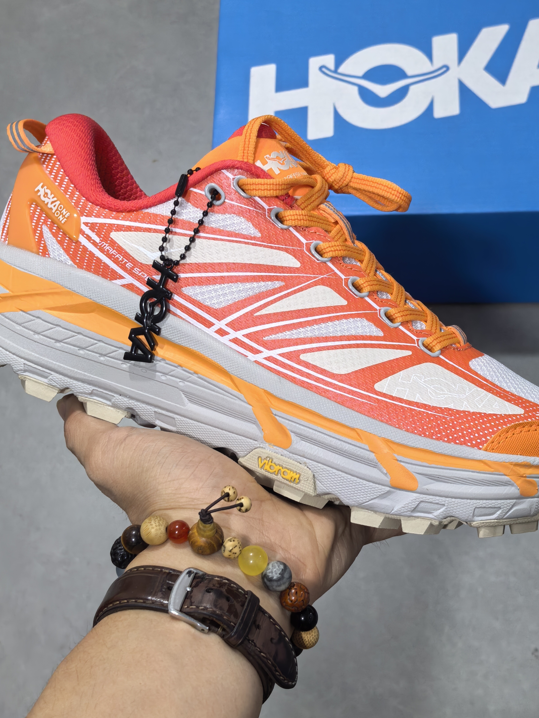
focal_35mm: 61
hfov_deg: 24.0
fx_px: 1267
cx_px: 268
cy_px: 385
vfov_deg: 31.7
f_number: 2
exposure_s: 1/50
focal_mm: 5.75
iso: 200
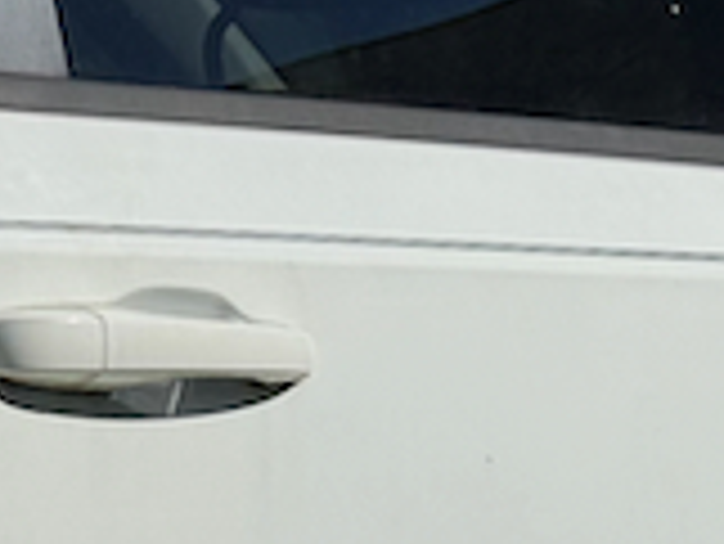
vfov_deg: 7.7
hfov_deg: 9.7
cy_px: 625
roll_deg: -1.4
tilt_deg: -5.7
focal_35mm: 191
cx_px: -652
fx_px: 3998
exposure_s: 1/14286
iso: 80
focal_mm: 6.76
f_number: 1.78
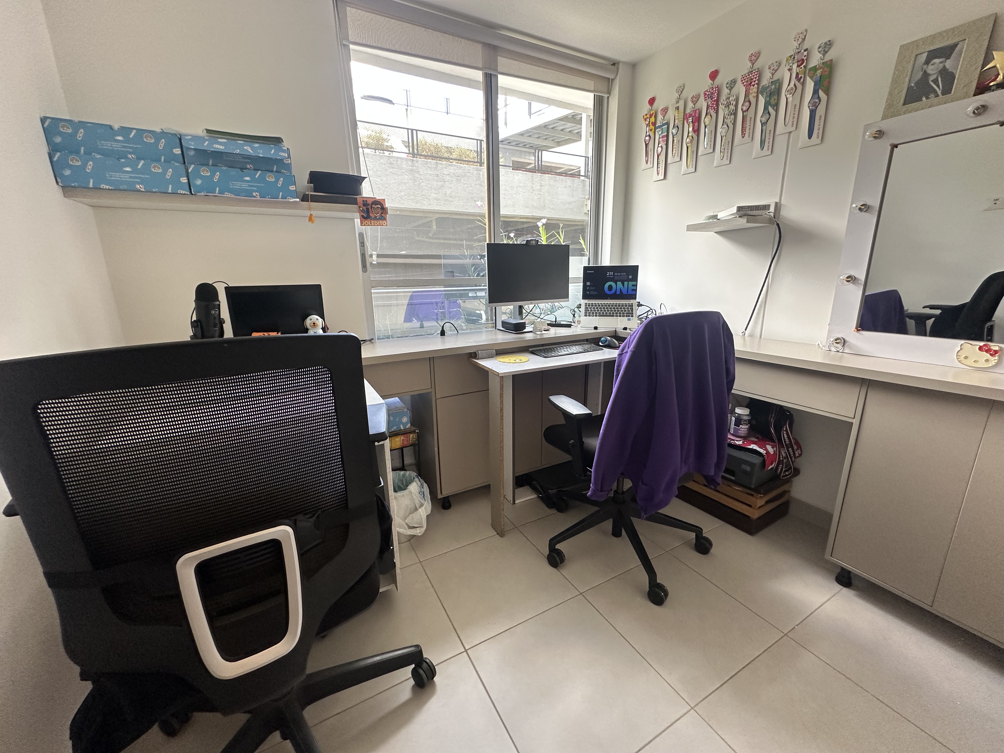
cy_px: 376
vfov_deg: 85.7
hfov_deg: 102.1
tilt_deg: -14.4
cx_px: 502
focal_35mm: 14
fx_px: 406
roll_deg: +0.5
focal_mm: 2.22
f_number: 2.2
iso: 160
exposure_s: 1/60
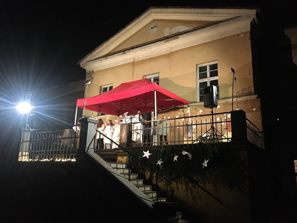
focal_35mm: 29
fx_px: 249
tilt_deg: +13.0
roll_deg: -3.1
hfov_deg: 61.7
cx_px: 148
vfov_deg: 48.2
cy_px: 112
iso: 320
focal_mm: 4.15
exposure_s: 1/17
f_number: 2.2
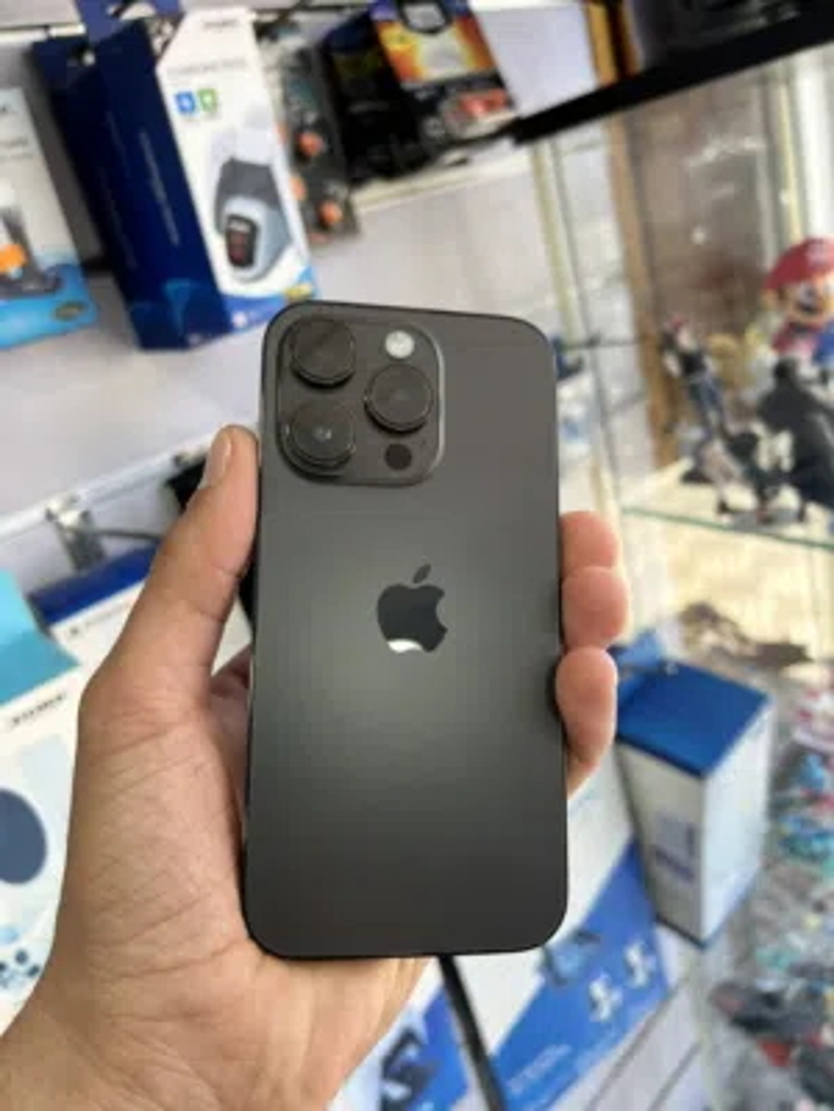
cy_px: 556
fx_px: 835
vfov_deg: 67.3
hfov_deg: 53.1
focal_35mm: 26
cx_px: 417
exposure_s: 1/139
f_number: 1.5
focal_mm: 5.7
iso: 32
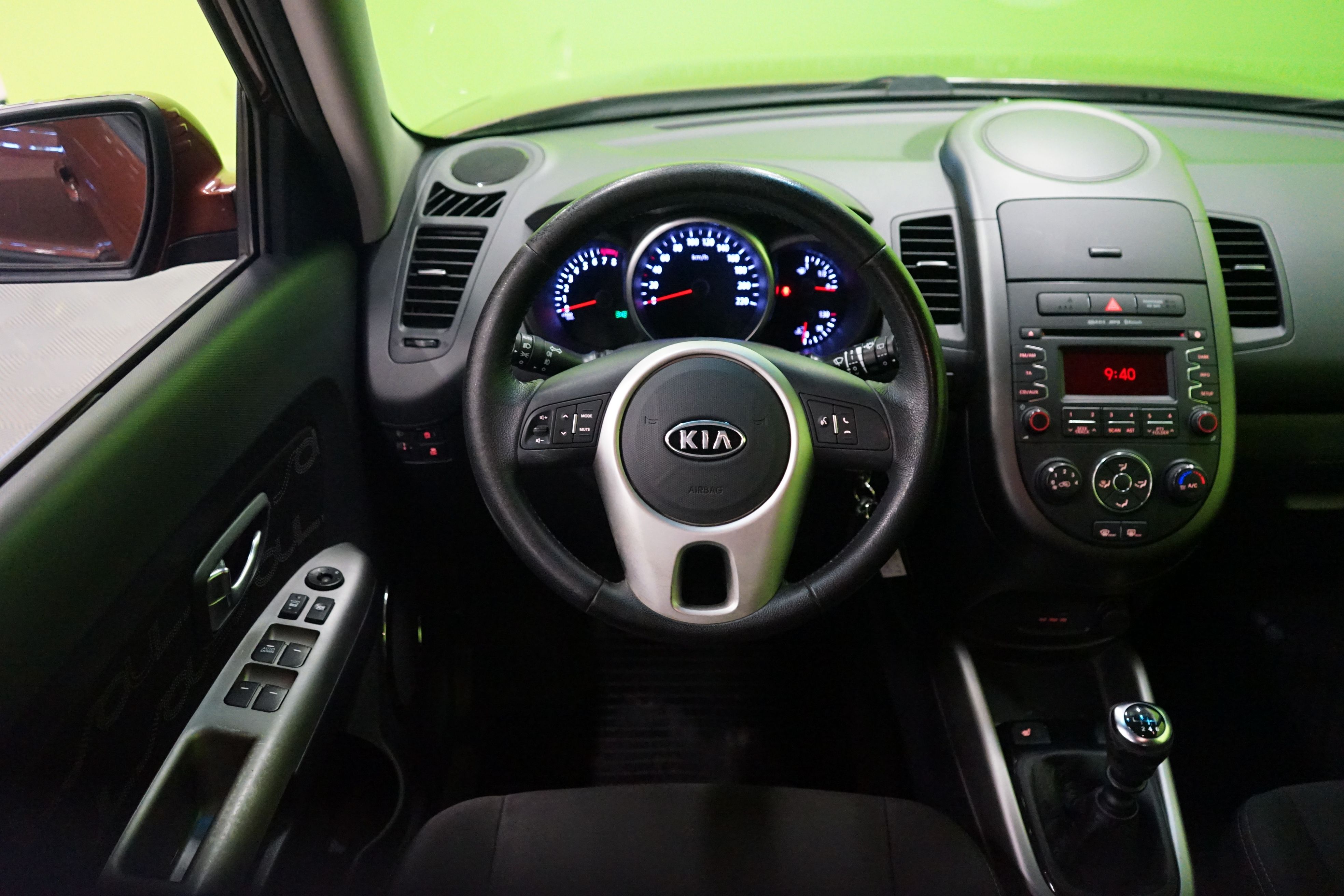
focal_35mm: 28
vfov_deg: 46.4
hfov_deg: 65.5
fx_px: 1045
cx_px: 672
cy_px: 448
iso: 6400
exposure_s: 1/40
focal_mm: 28
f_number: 3.5
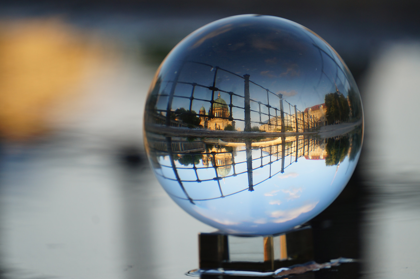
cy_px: 140
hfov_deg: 6.5
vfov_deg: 4.4
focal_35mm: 315
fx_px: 3671
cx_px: 210
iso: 200
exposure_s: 1/160
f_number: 6.3
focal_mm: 210
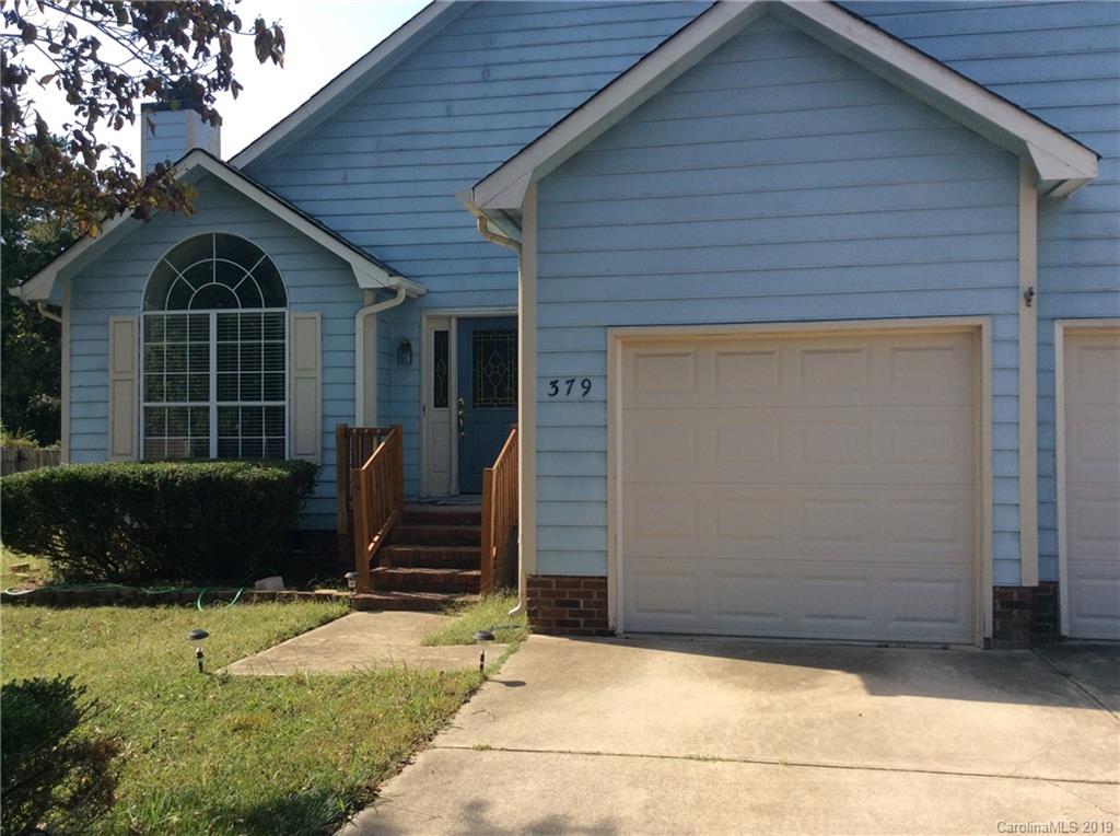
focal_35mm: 32
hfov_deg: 56.9
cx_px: 560
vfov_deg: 44.0
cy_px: 418
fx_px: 1033
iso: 32
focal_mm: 3.3
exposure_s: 1/969
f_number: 2.4
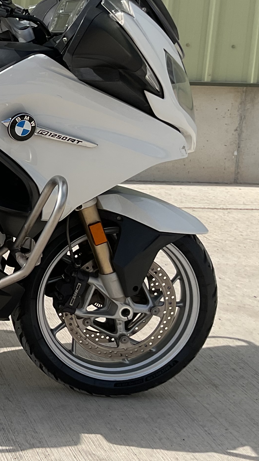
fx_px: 830
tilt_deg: -9.4
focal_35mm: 68
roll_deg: -1.8
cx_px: -147
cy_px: 175
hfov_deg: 16.0
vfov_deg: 30.9
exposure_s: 1/1984
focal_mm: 3
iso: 16
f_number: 1.8
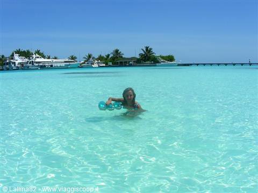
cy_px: 96
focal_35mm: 38
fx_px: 283
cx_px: 129
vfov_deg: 37.7
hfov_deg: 49.0
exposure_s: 1/517
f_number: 6.8
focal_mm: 6.3
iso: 50
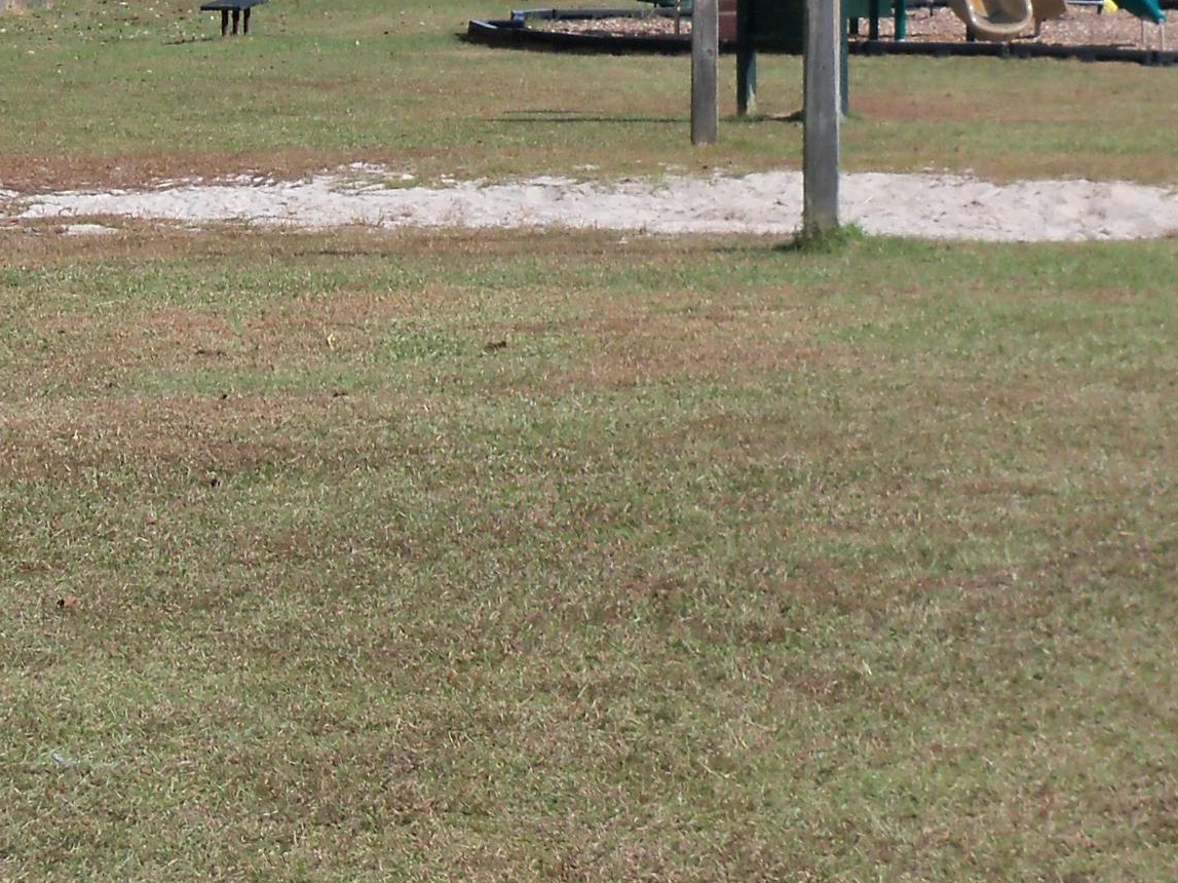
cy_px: -121
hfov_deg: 10.6
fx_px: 6329
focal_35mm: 186
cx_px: 763
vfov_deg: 7.9
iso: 80
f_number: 4.1
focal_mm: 14.2
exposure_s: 1/1000
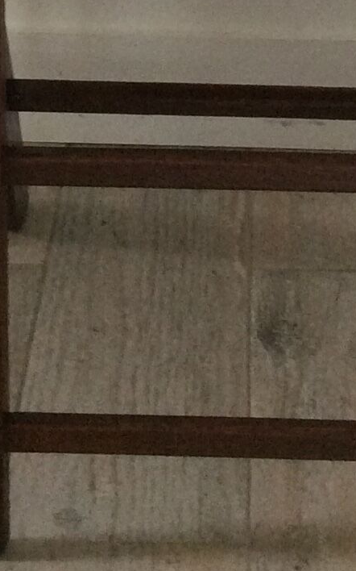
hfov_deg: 10.6
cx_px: 230
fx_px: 1926
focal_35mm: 124
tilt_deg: -17.8
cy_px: -161
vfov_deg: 16.0
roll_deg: +1.1
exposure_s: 1/25
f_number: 2.4
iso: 100
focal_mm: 3.3
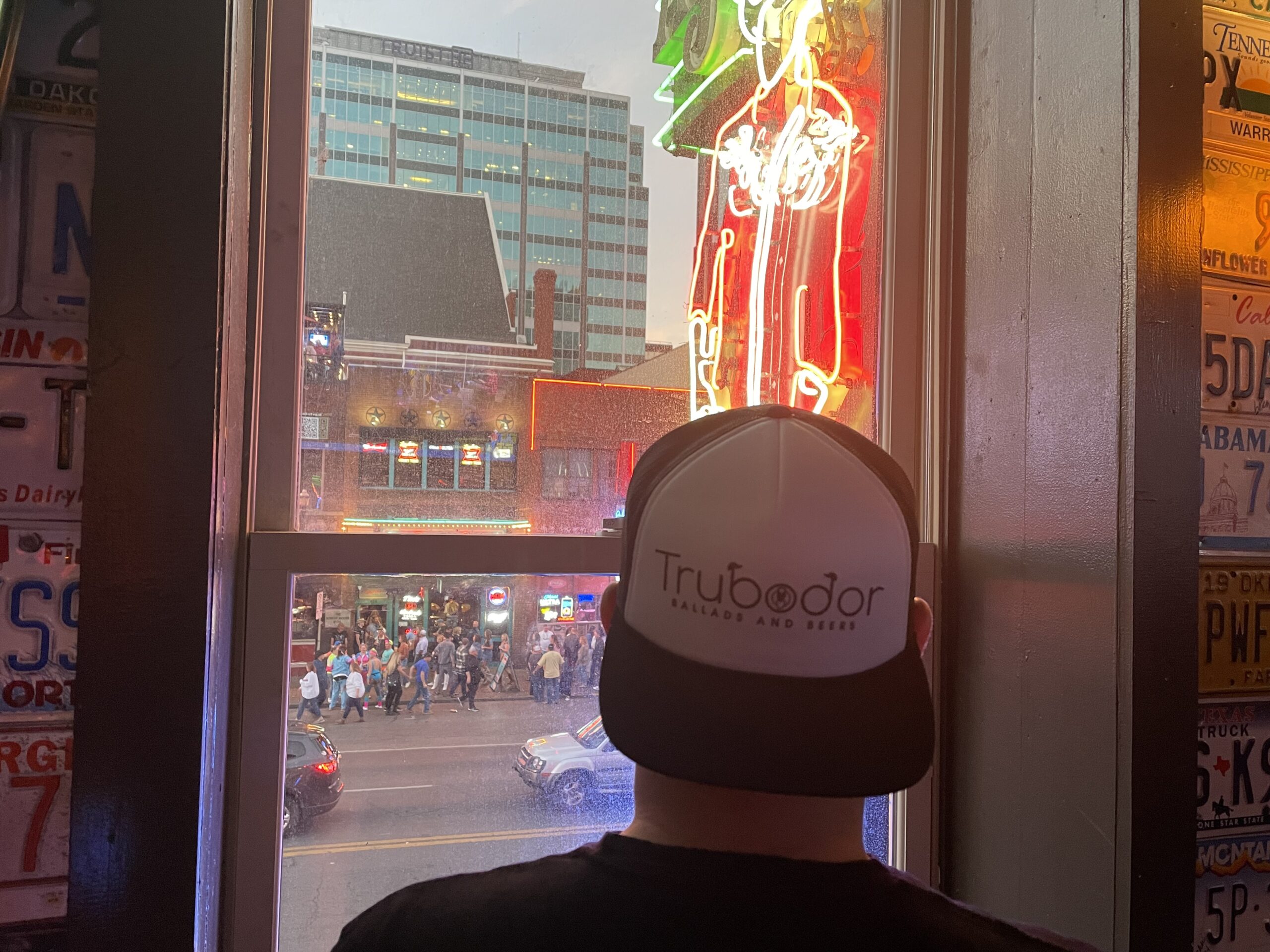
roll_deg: -1.1
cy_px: 476
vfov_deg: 53.1
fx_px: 954
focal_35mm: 26
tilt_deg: +1.3
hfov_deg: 67.3
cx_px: 635
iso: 250
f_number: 1.6
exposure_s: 1/60
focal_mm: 4.2
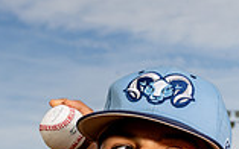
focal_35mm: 190
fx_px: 1237
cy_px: 328
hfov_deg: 11.0
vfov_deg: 6.6
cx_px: 125
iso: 160
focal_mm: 65
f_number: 11
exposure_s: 1/250
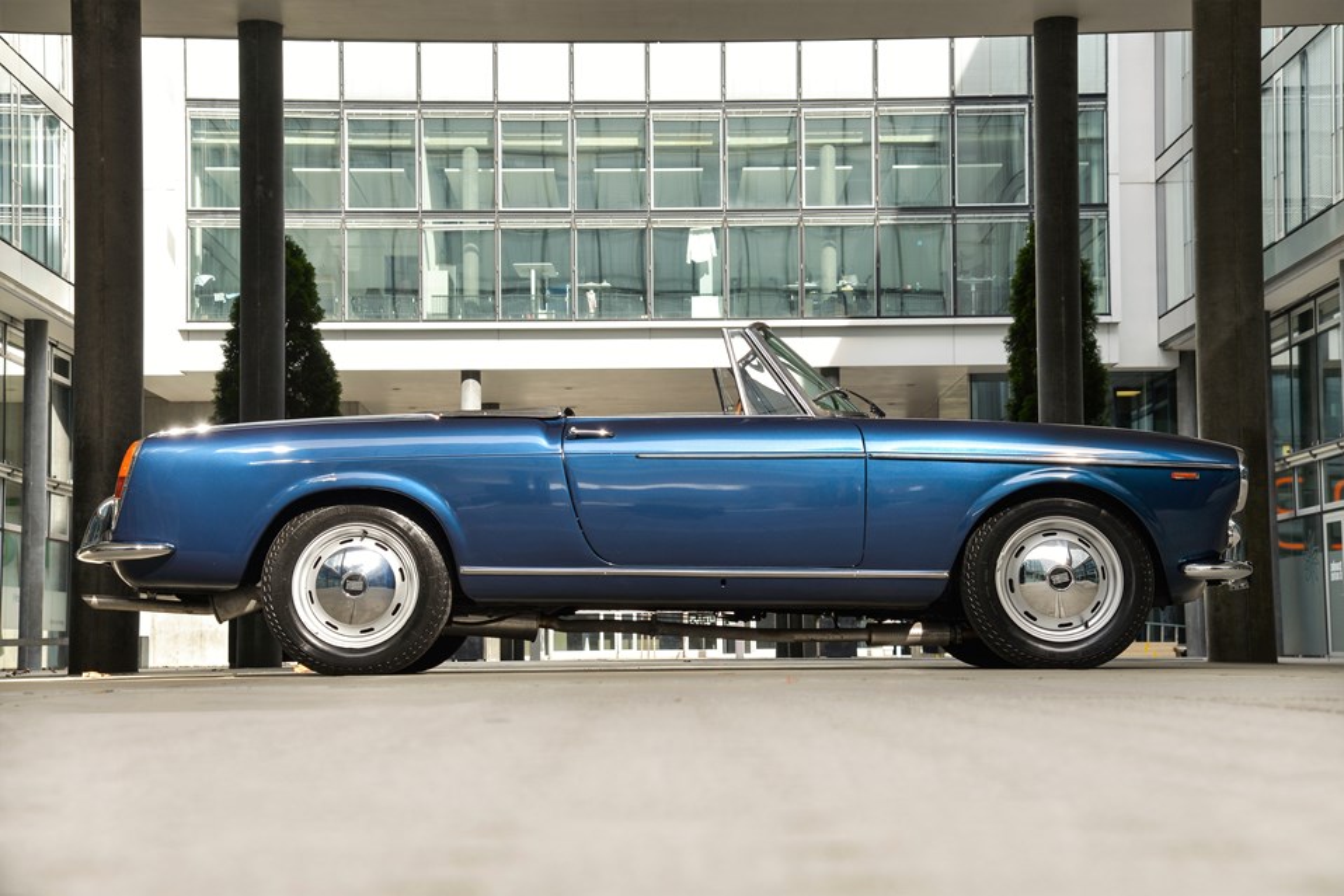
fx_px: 2166
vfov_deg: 23.4
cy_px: 448
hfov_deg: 34.5
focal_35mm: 58
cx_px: 672
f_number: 8
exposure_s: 1/200
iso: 250
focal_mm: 58
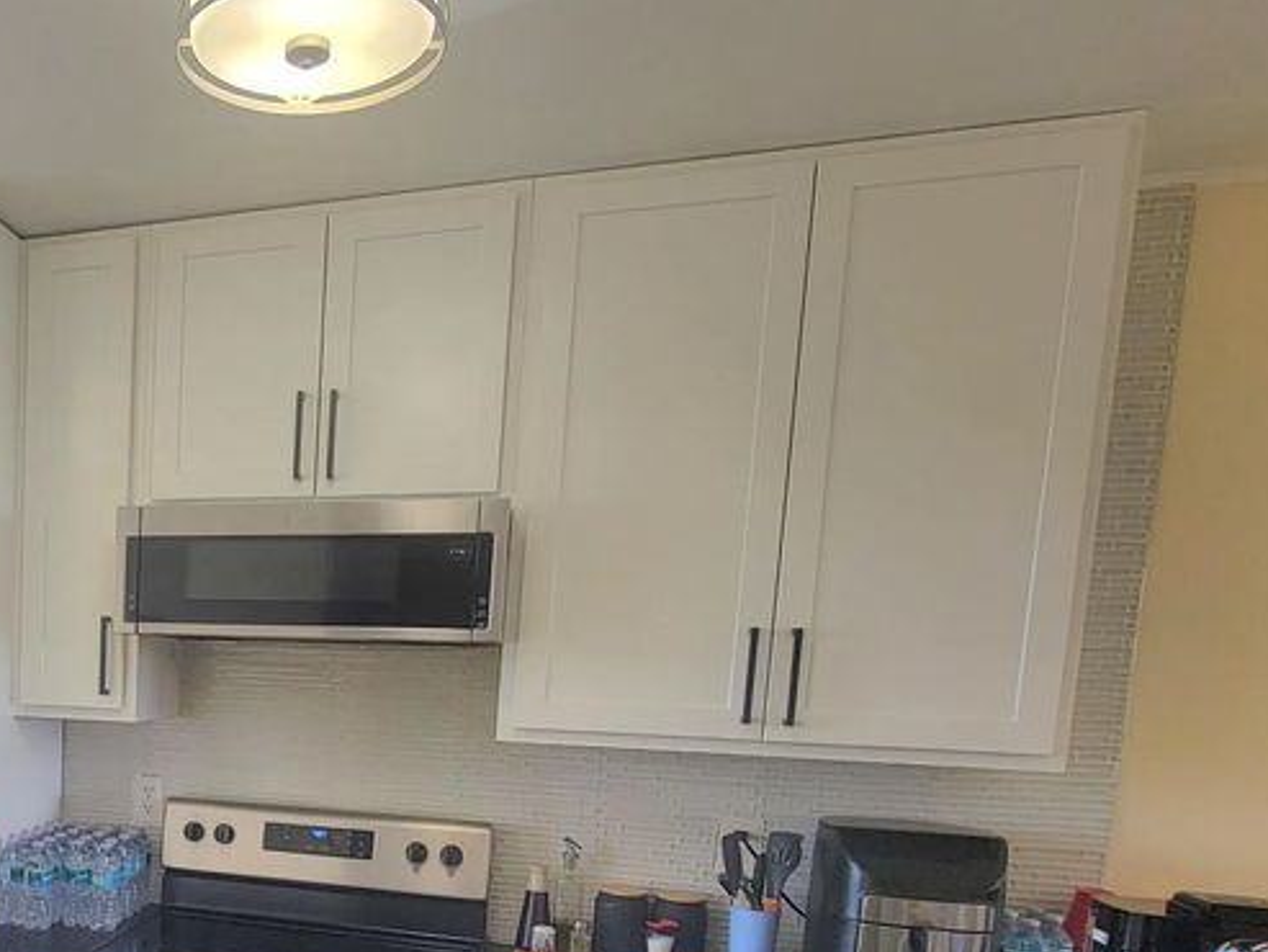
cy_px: 736
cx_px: 134
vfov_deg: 49.0
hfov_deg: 56.6
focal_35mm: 27
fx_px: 989
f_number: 2.2
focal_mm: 2.2
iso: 80
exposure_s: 1/120
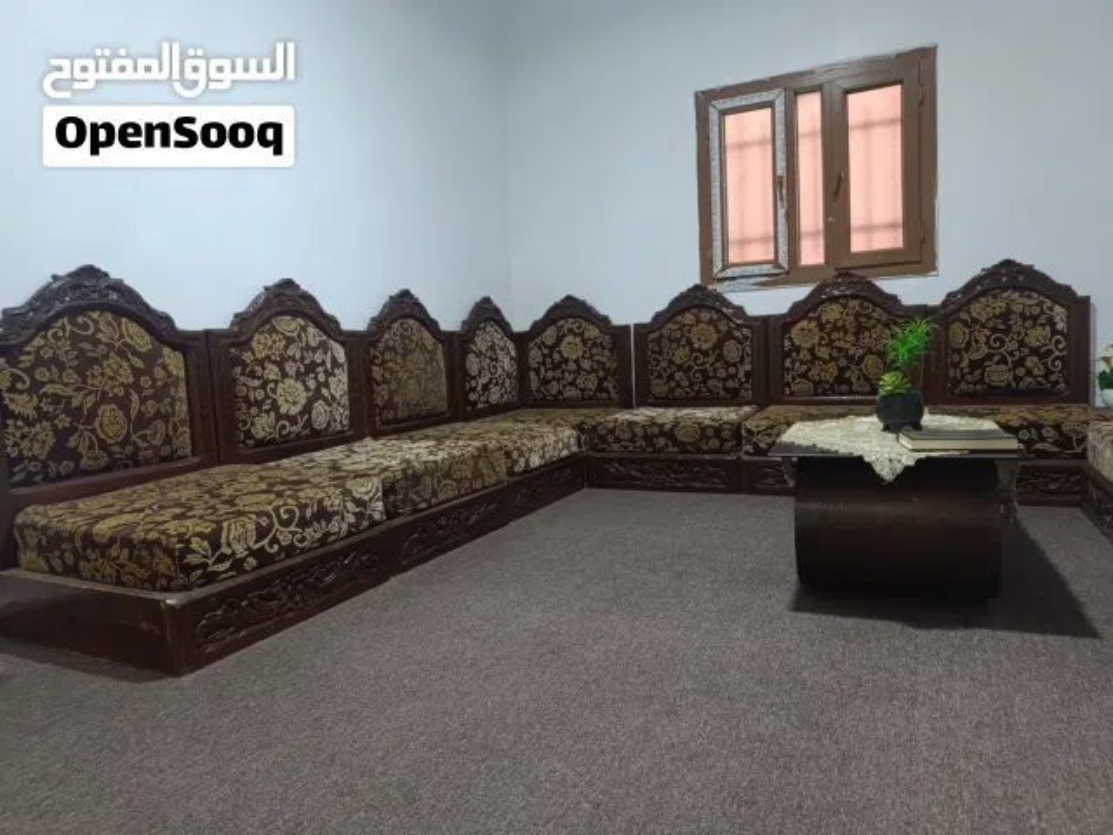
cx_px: 556
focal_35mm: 23
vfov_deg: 58.9
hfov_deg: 73.9
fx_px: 740
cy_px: 418
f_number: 1.7
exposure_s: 1/25
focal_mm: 6.11
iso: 1250
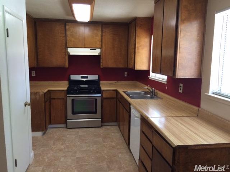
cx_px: 115
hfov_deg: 61.7
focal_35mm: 29
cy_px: 86
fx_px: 193
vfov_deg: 48.2
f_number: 2.2
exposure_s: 1/30
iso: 200
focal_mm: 4.15
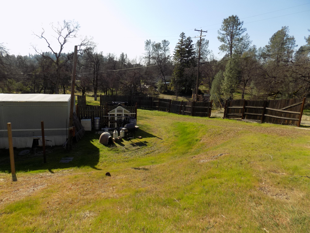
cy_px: 116
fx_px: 206
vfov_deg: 58.9
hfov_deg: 73.9
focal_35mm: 23
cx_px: 155
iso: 80
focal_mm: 4
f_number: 3.1
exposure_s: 1/800
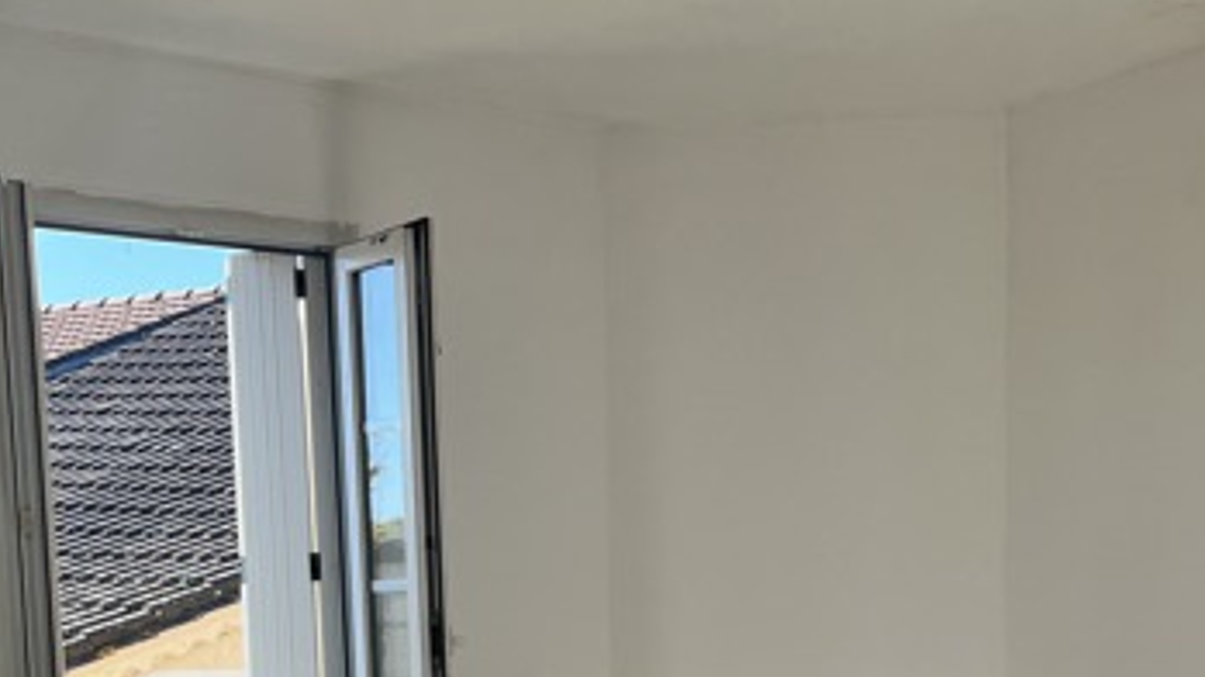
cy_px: 953
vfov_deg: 17.1
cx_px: 767
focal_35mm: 65
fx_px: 2076
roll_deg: +0.5
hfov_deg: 32.2
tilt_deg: -7.9
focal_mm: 5.1
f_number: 1.6
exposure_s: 1/816
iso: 50
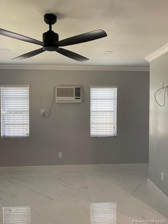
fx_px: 168
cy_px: 112
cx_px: 84
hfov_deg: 53.1
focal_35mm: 26
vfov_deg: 67.3
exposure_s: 1/60
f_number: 1.8
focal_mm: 4.25
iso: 80
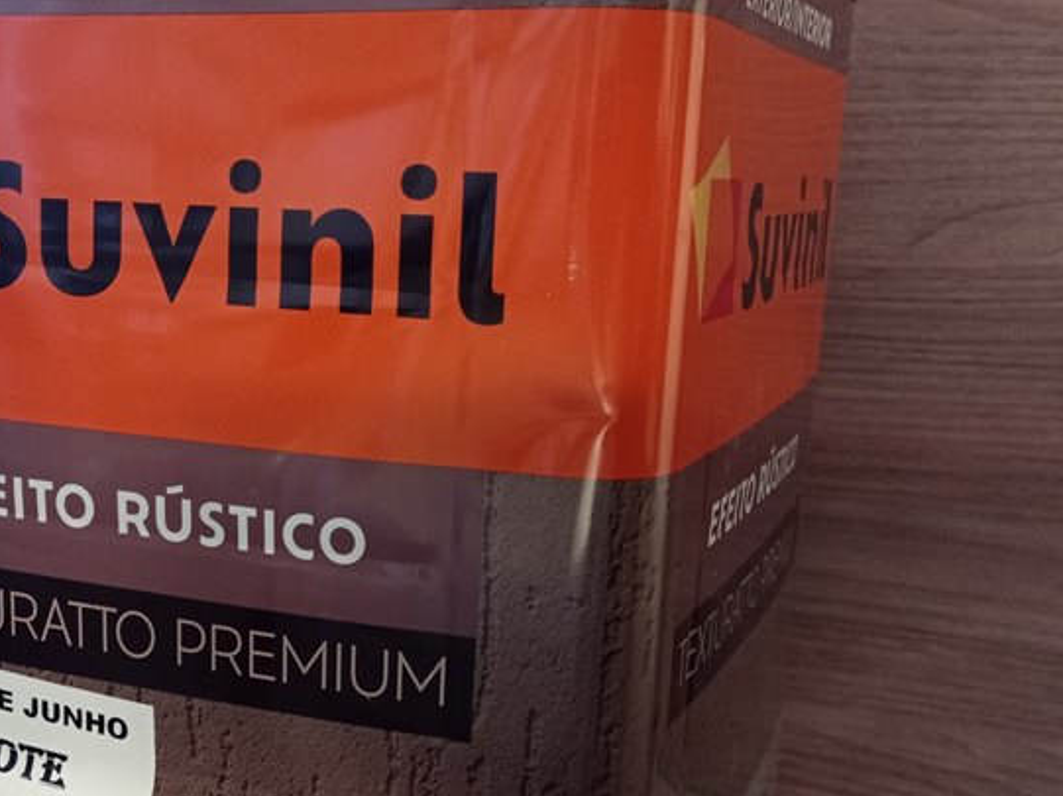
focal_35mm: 53
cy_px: 558
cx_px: 371
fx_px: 1626
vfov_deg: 27.3
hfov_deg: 35.9
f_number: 1.79
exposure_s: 1/24
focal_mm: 4.7
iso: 618
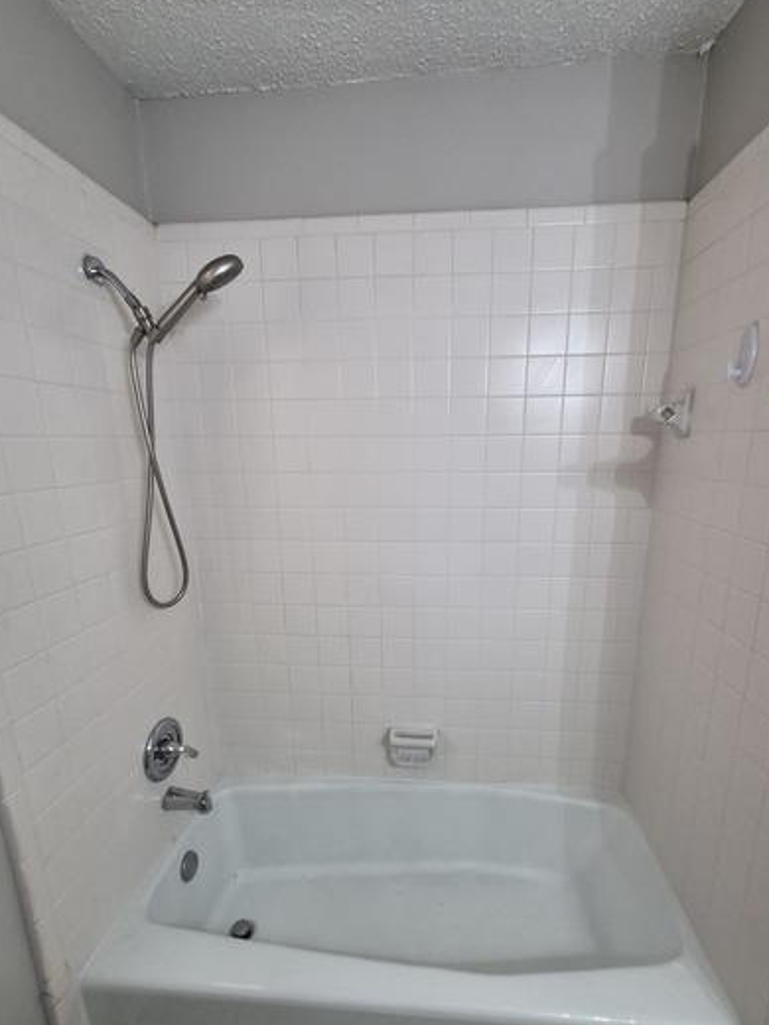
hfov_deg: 78.0
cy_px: 572
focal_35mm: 16
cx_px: 412
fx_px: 474
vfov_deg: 94.1
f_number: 2.2
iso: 320
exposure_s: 1/60
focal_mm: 1.74
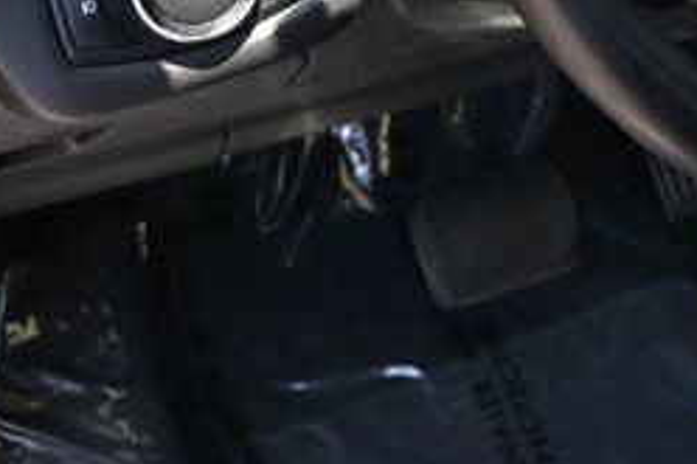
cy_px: -146
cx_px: 953
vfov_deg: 10.8
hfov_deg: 15.6
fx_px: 2399
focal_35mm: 124
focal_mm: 20
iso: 400
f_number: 3.8
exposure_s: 1/160
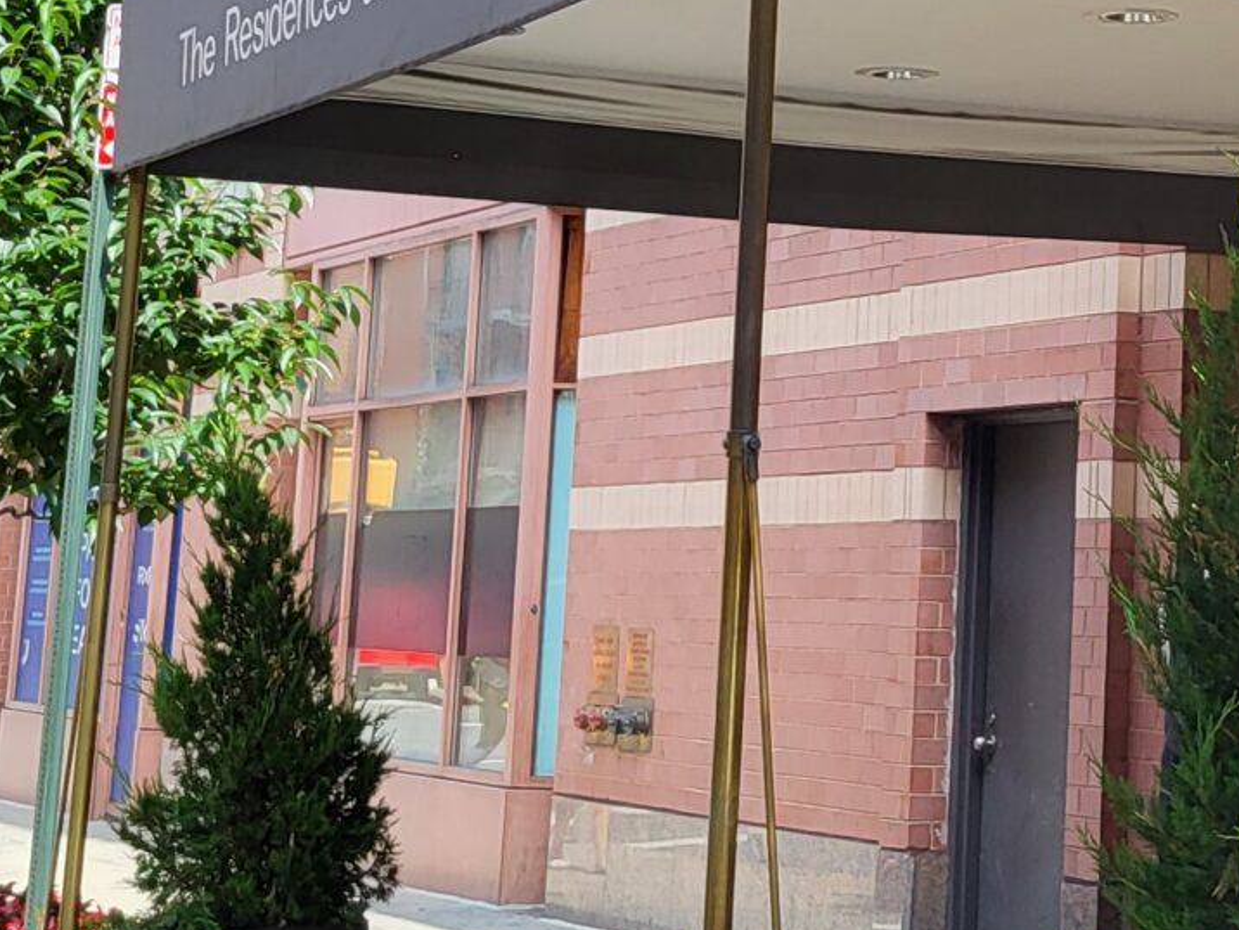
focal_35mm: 93
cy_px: -17
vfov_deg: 15.6
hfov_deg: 20.4
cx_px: 1260
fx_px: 3329
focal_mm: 5.4
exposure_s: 1/641
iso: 40
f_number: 1.8
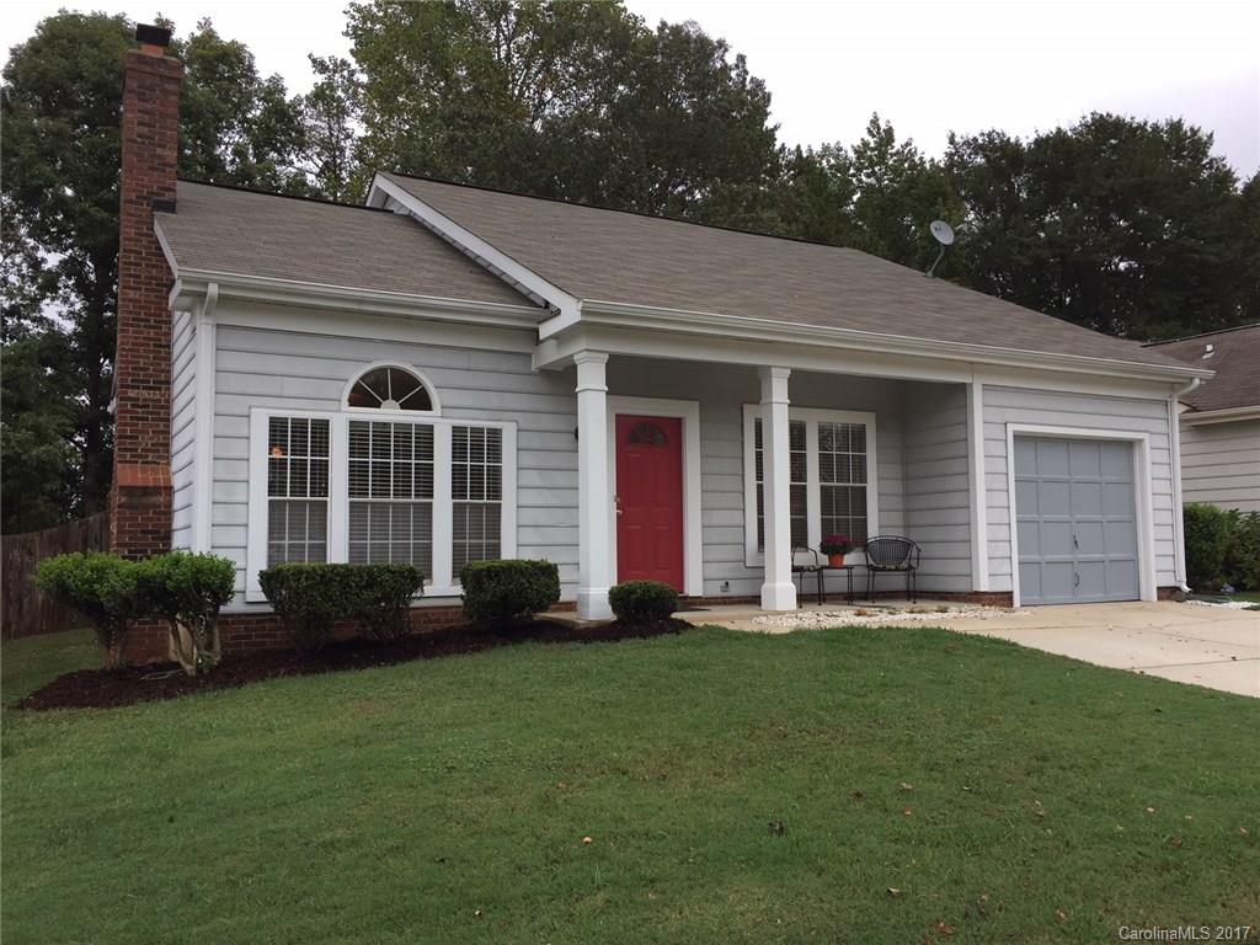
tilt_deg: +4.6
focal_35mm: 29
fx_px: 1056
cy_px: 472
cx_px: 630
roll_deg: -0.1
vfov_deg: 48.2
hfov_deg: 61.7
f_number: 2.2
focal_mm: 4.15
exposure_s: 1/460
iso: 32
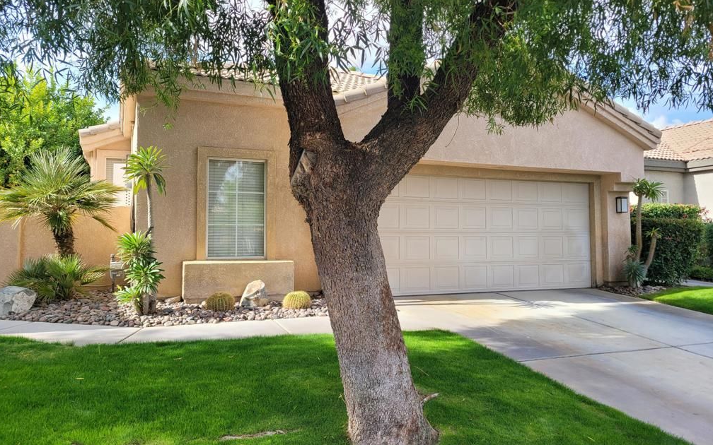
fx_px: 544
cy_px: 208
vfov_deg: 44.5
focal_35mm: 28
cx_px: 355
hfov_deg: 66.5
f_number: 1.8
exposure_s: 1/711
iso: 40
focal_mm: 5.4
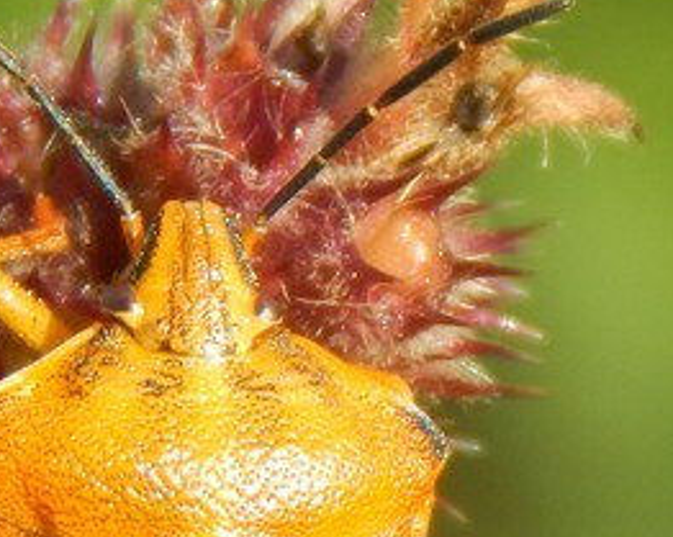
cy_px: 496
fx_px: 13111
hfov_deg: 2.9
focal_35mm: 659
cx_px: 217
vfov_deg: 2.3
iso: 125
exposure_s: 1/320
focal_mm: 37.1
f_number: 5.4
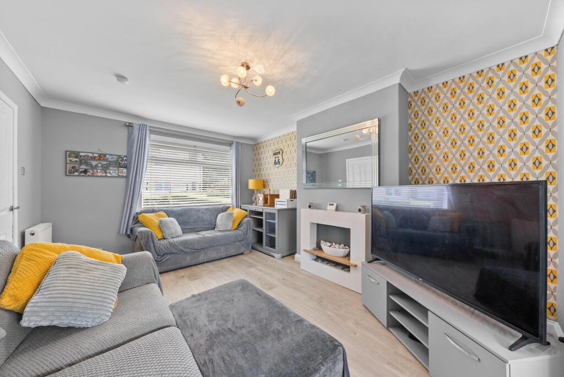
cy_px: 188
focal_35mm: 12
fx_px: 188
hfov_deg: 112.6
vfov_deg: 90.1
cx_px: 282
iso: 640
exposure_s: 1/4
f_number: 7.1
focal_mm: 12
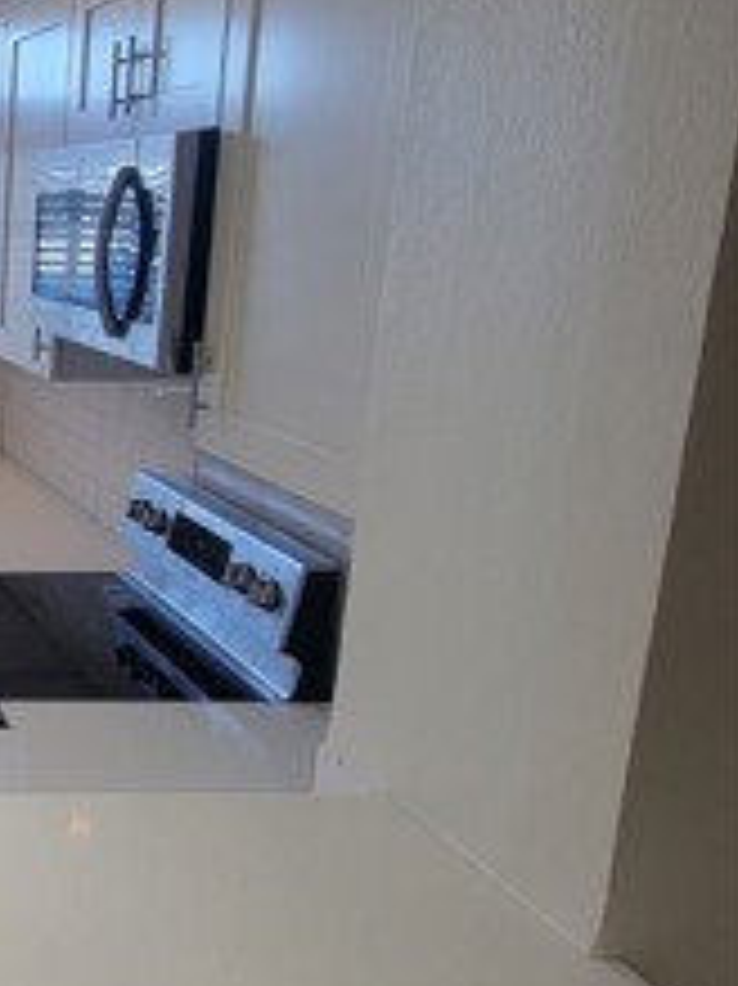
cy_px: 441
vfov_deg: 48.9
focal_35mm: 38
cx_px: -328
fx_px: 1081
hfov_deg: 27.7
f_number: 2.2
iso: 64
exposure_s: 1/60
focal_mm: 2.2
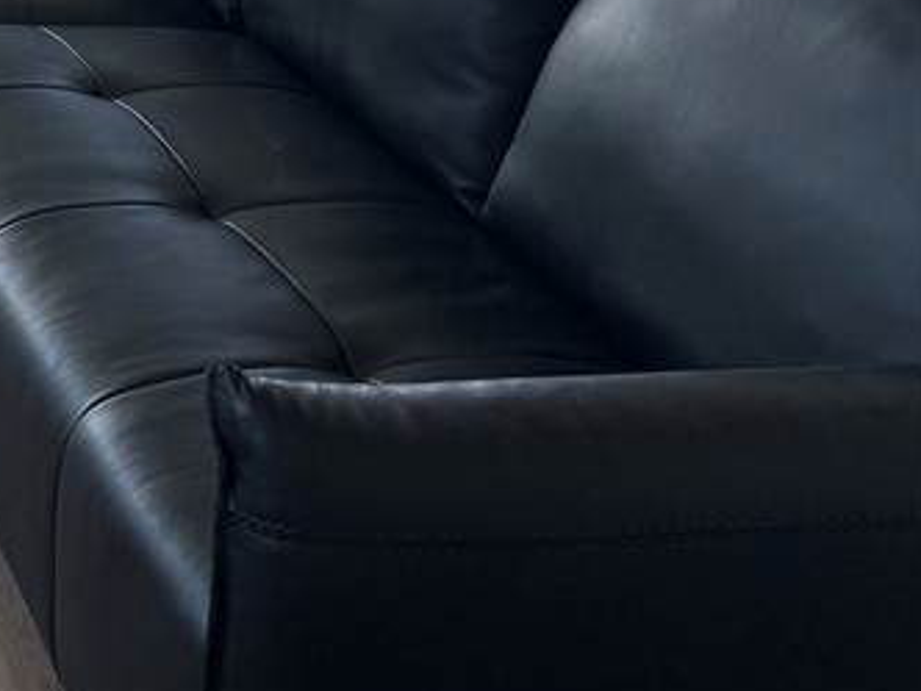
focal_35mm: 74
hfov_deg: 21.7
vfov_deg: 18.6
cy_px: -178
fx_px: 1969
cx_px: -488
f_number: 1.78
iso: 64
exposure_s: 1/121
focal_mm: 6.76
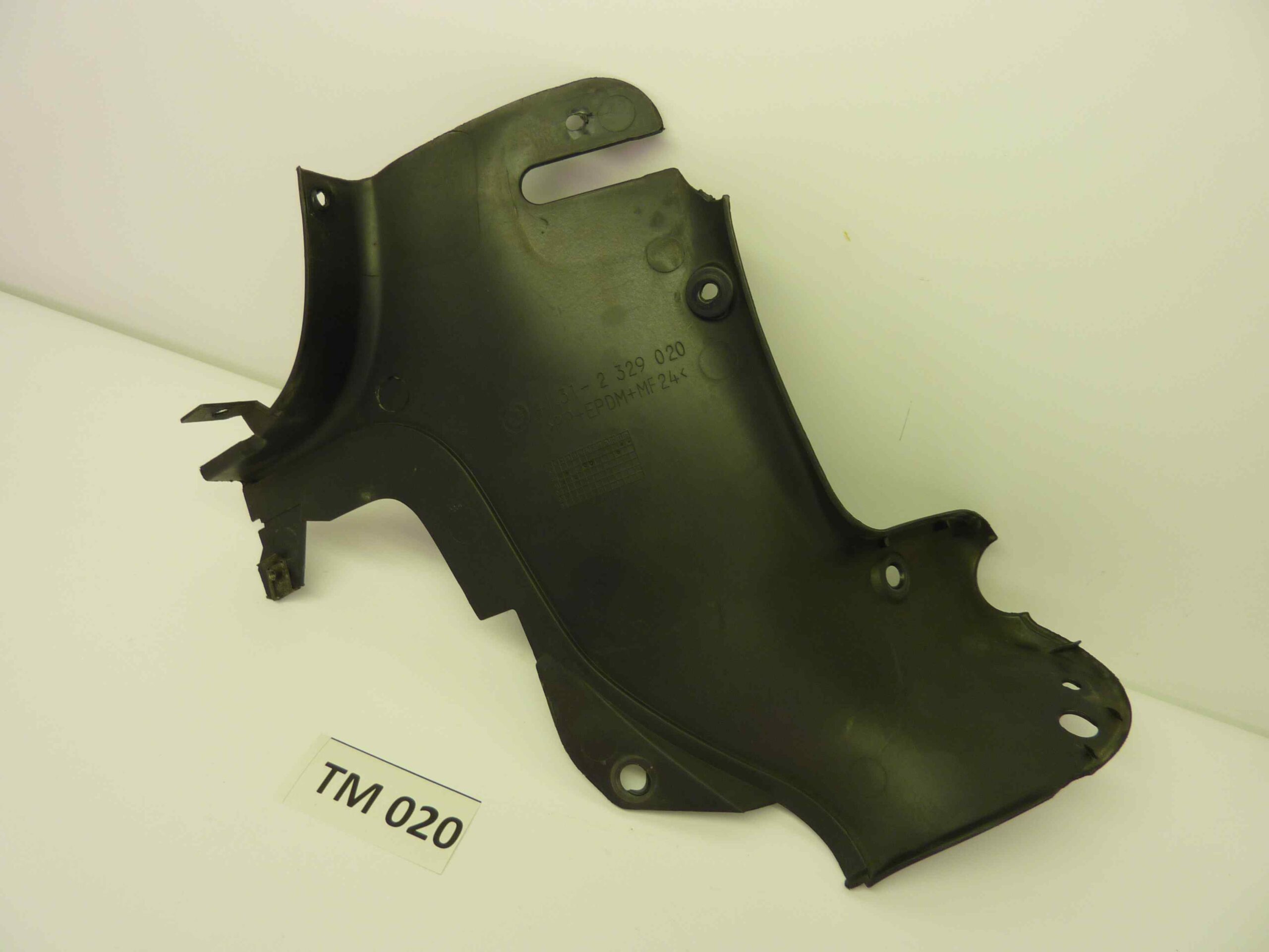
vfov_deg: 54.9
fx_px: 916
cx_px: 634
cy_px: 476
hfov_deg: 69.4
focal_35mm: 25
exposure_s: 1/40
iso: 80
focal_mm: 4.1
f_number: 3.3
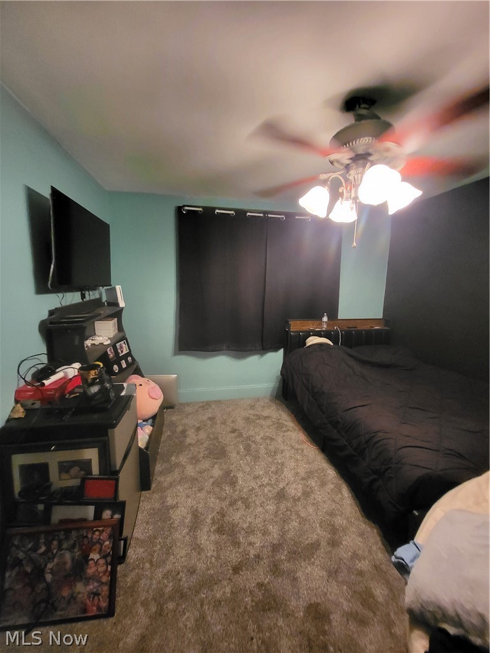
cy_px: 326
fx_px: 245
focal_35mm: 13
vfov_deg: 106.2
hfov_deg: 89.9
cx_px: 245
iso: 640
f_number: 2.2
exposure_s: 1/24
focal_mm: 1.74
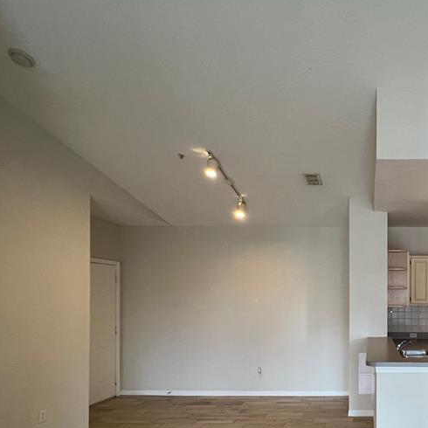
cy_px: 297
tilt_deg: +0.4
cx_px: 375
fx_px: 336
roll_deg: -0.4
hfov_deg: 57.2
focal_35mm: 24
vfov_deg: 62.8
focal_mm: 1.57
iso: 200
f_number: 1.8
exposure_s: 1/120
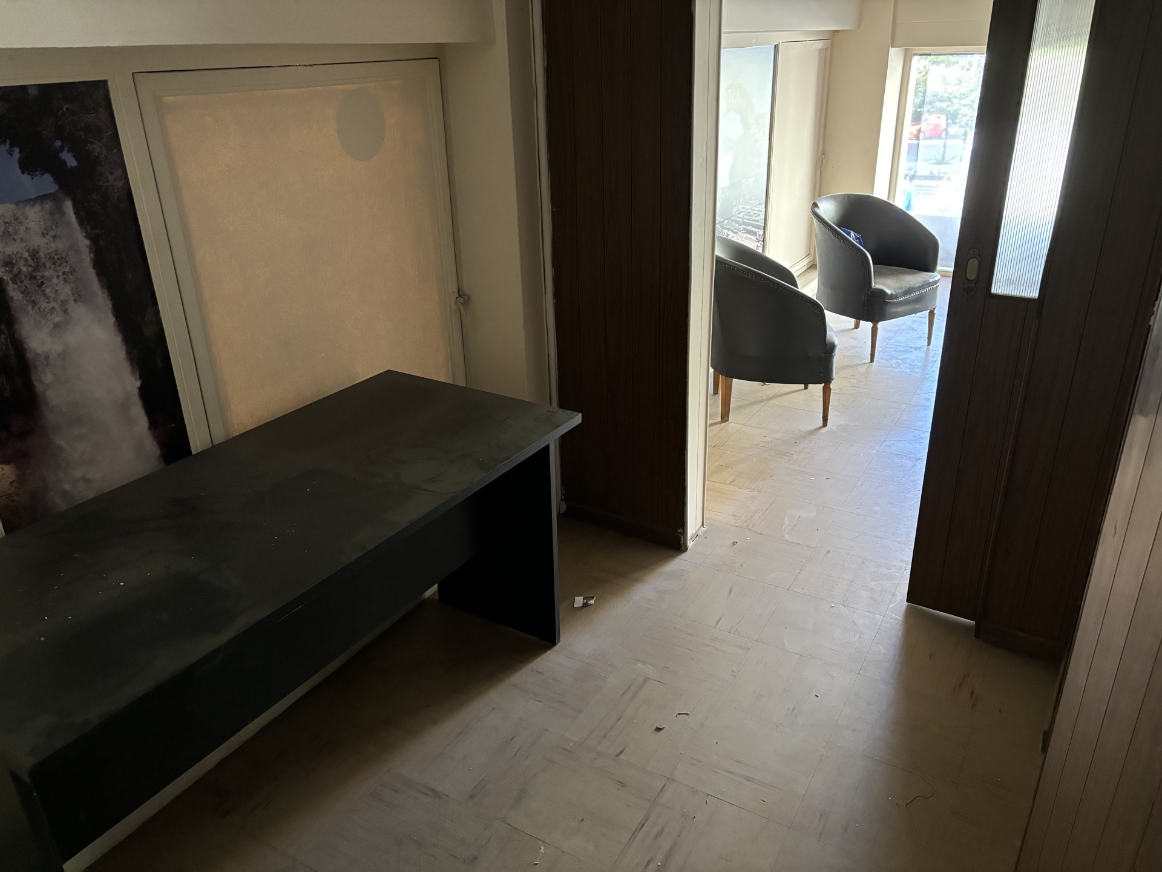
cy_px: 436
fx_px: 873
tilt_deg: -23.5
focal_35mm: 26
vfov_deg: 53.1
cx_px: 581
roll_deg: +1.6
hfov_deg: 67.3
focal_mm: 5.96
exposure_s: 1/40
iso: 640
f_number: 1.6
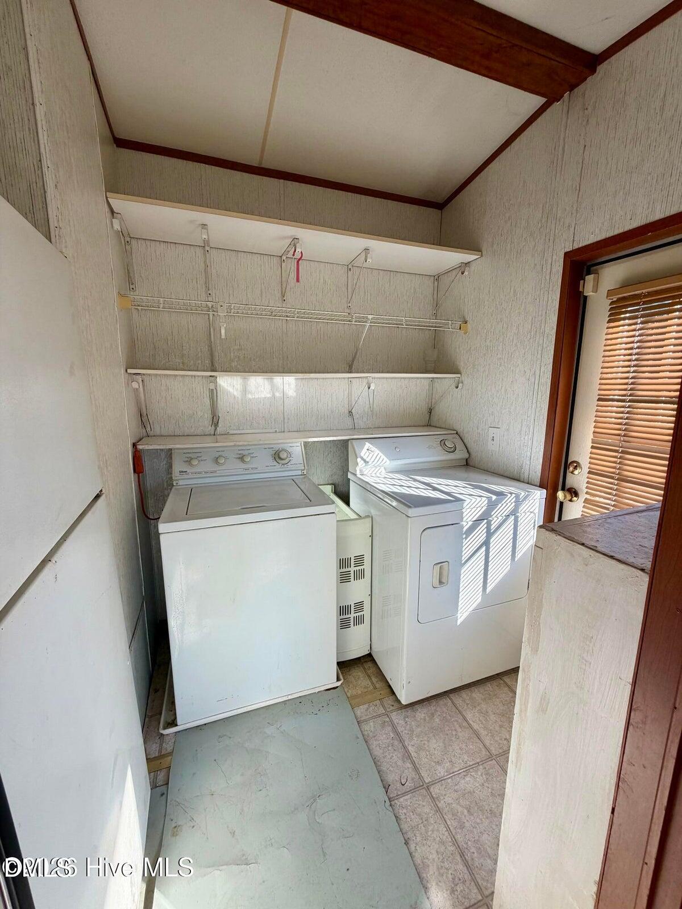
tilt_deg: -10.1
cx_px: 341
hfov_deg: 85.7
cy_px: 454
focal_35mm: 14
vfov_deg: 102.1
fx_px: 368
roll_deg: -0.7
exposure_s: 1/191
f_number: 2.2
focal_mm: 2.22
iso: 50
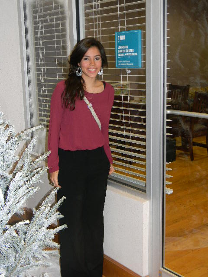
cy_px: 138
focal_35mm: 47
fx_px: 377
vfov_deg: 40.4
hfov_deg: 30.9
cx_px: 104
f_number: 3.9
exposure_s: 1/30
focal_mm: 8.6
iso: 272
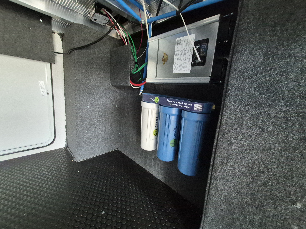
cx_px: 153
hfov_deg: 106.2
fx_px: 115
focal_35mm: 13
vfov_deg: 89.9
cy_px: 114
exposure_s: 1/60
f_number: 2.2
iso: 1250
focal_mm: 1.74
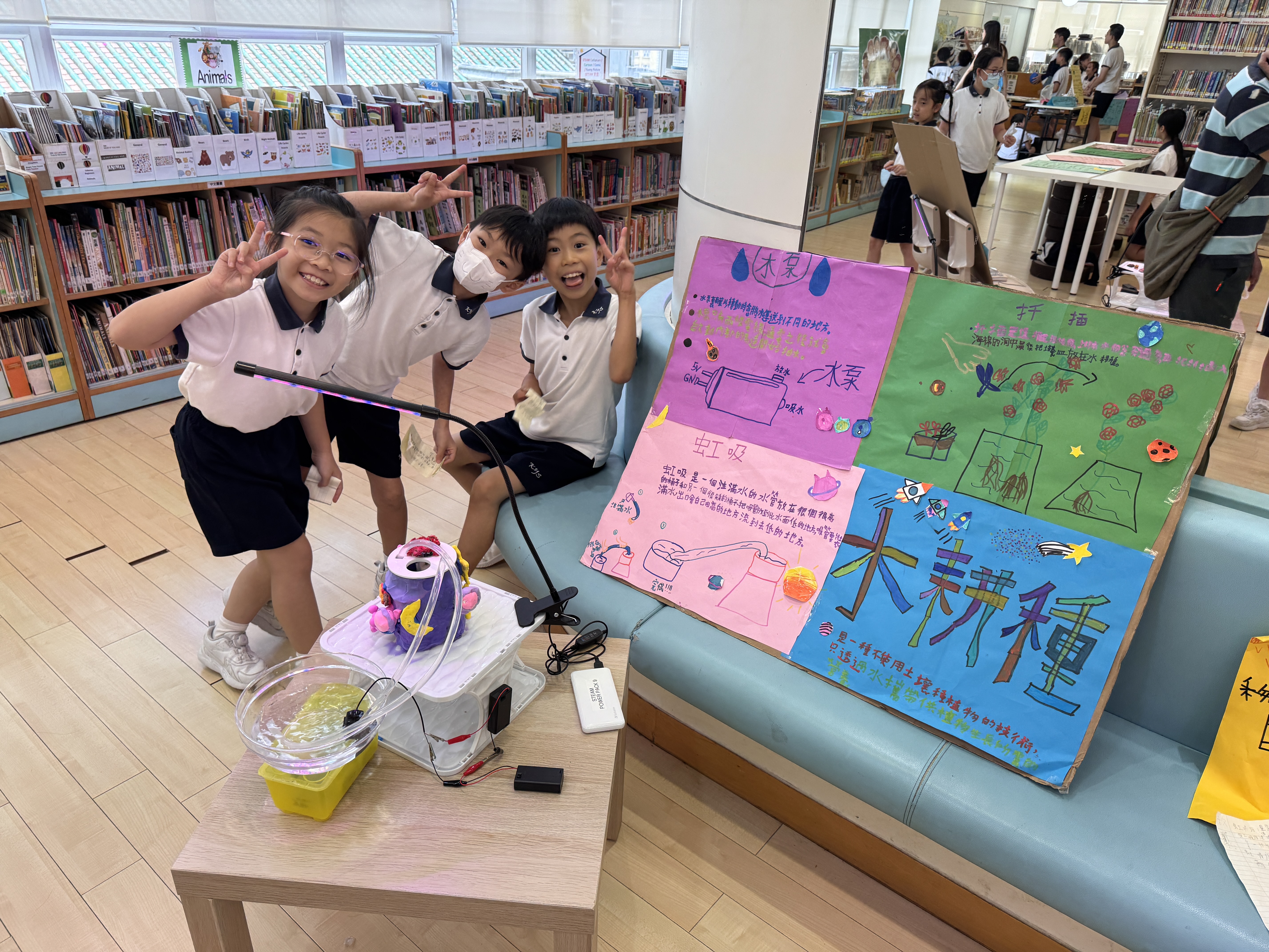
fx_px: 880
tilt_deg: -27.1
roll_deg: -2.5
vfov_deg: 56.8
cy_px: 476
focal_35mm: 24
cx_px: 634
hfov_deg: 71.6
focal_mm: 6.76
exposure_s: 1/100
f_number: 1.78
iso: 160
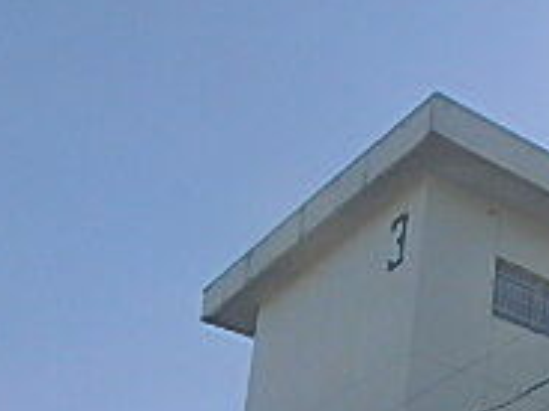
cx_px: 916
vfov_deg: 18.1
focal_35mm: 73
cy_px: 608
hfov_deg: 20.8
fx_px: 1158
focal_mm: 3.7
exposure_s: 1/1000
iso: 125
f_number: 6
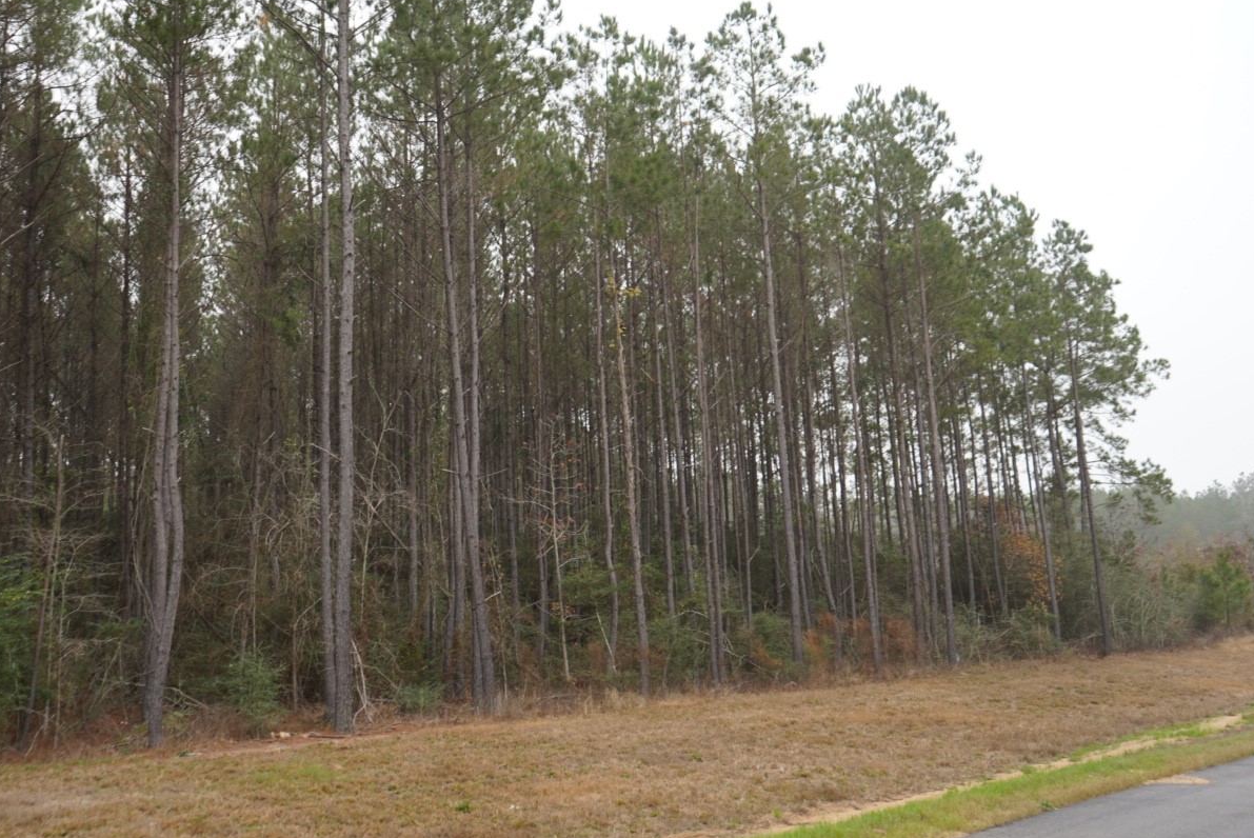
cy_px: 273
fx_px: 1325
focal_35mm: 38
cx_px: 541
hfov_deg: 50.5
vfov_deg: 34.7
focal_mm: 28
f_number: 4.5
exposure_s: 1/100
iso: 100
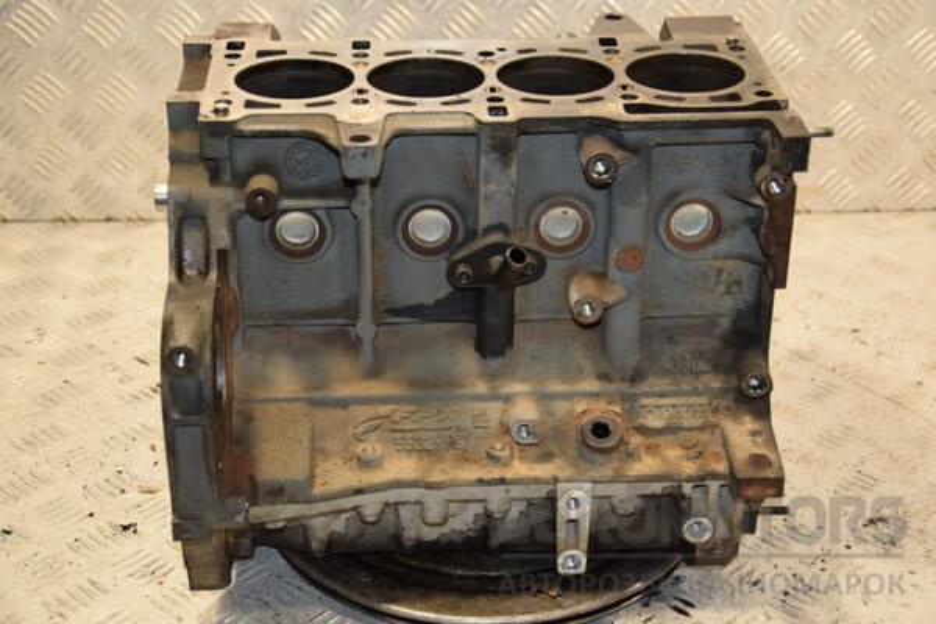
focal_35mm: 68
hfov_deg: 29.9
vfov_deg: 20.2
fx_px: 1755
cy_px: 312
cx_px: 468
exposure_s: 1/125
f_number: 4.8
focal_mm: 45
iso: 800
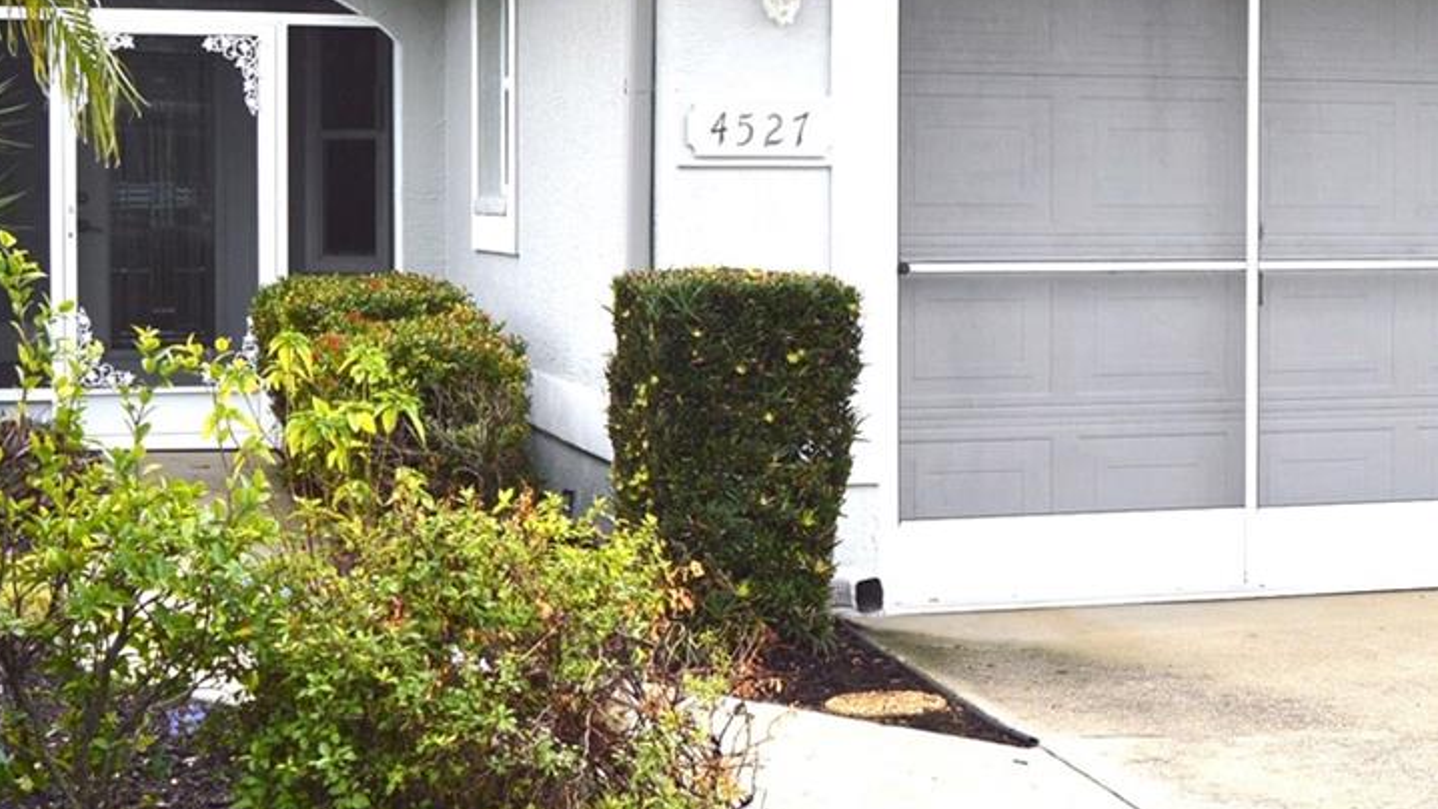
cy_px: 335
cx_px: 1204
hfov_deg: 26.9
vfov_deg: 15.7
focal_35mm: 77
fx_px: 2936
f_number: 5.6
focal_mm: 22
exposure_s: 1/125
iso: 220
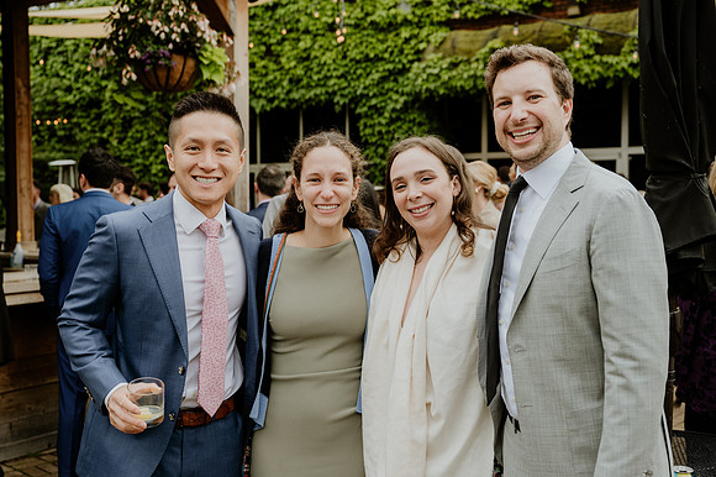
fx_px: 843
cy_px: 253
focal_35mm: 42
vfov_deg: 31.6
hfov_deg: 46.0
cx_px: 369
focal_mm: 39
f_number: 3.5
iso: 200
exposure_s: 1/400
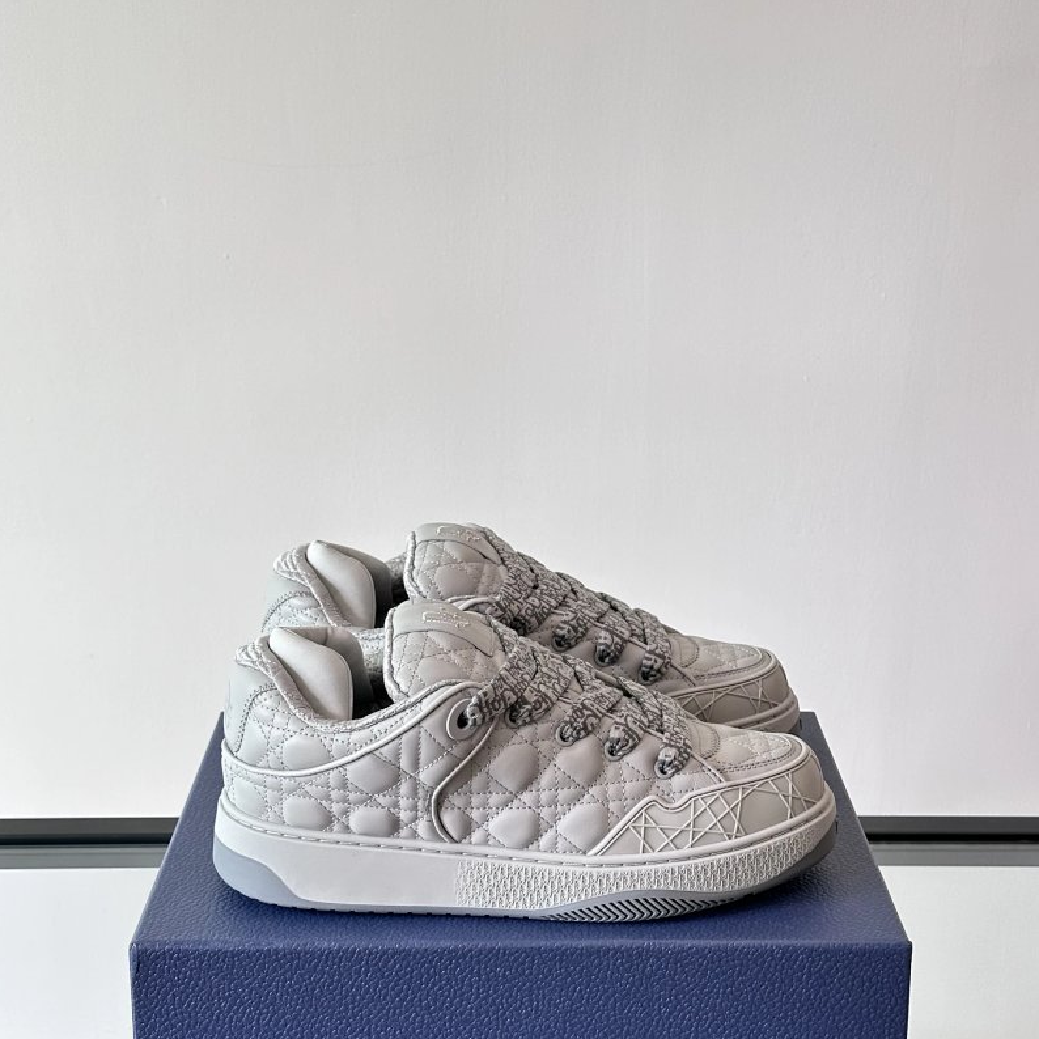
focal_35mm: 57
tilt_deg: -20.2
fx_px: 1936
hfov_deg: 30.0
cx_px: 518
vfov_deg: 30.0
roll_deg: -1.1
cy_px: 630
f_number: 1.78
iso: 50
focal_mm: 6.86
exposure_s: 1/121
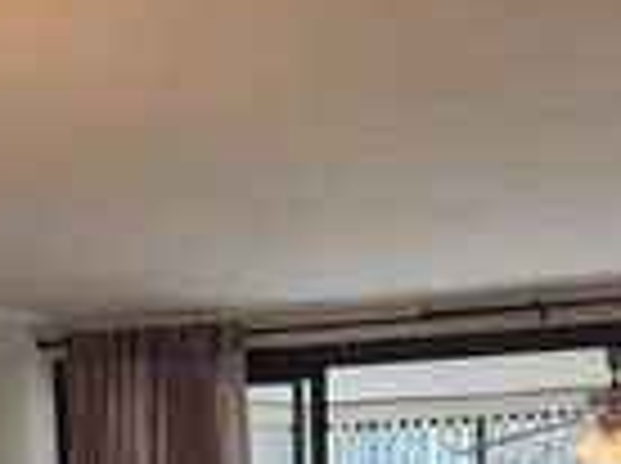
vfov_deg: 15.1
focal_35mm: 87
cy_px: 791
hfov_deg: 22.5
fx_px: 1558
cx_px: 405
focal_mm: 6.76
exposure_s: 1/137
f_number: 1.78
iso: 64
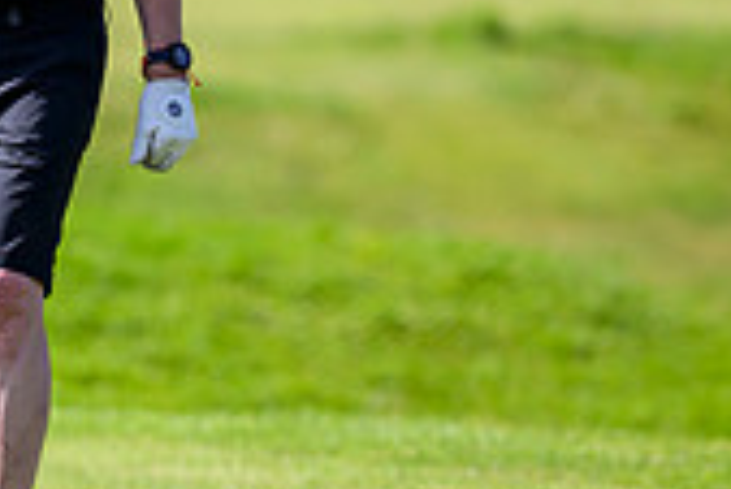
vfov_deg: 1.0
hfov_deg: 1.5
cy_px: 6
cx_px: -463
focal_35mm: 1374
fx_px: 27923
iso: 500
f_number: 4.5
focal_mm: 400
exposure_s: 1/2500
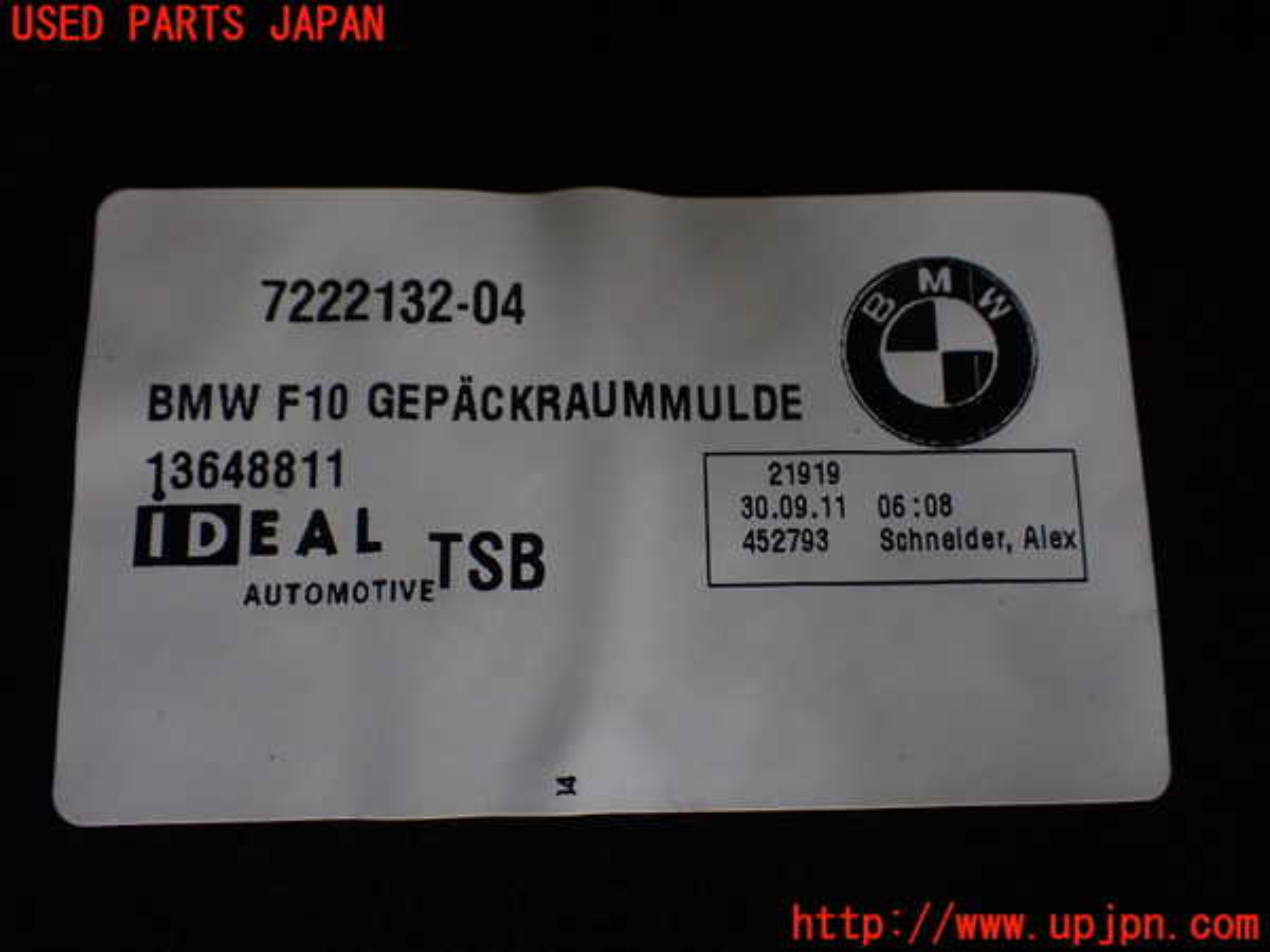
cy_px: 476
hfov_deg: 60.0
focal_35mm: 30
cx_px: 635
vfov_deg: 46.8
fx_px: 1101
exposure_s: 1/125
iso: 200
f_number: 2.3
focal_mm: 5.4
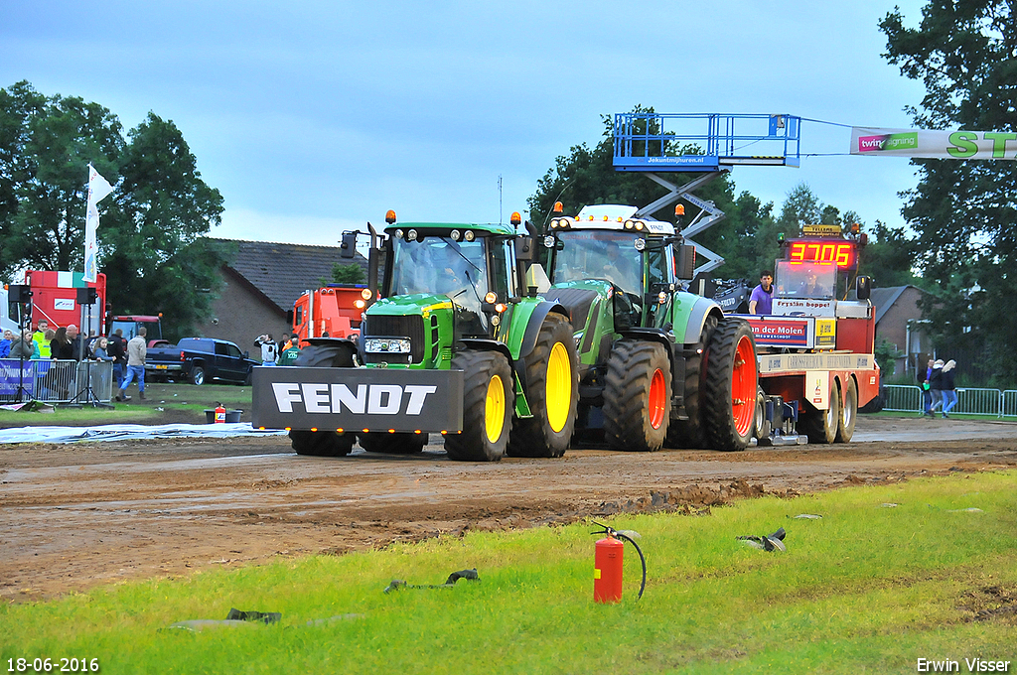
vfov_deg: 8.7
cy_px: 338
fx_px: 4444
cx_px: 508
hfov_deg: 13.1
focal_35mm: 158
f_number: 5.6
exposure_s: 1/80
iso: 1000
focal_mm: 105
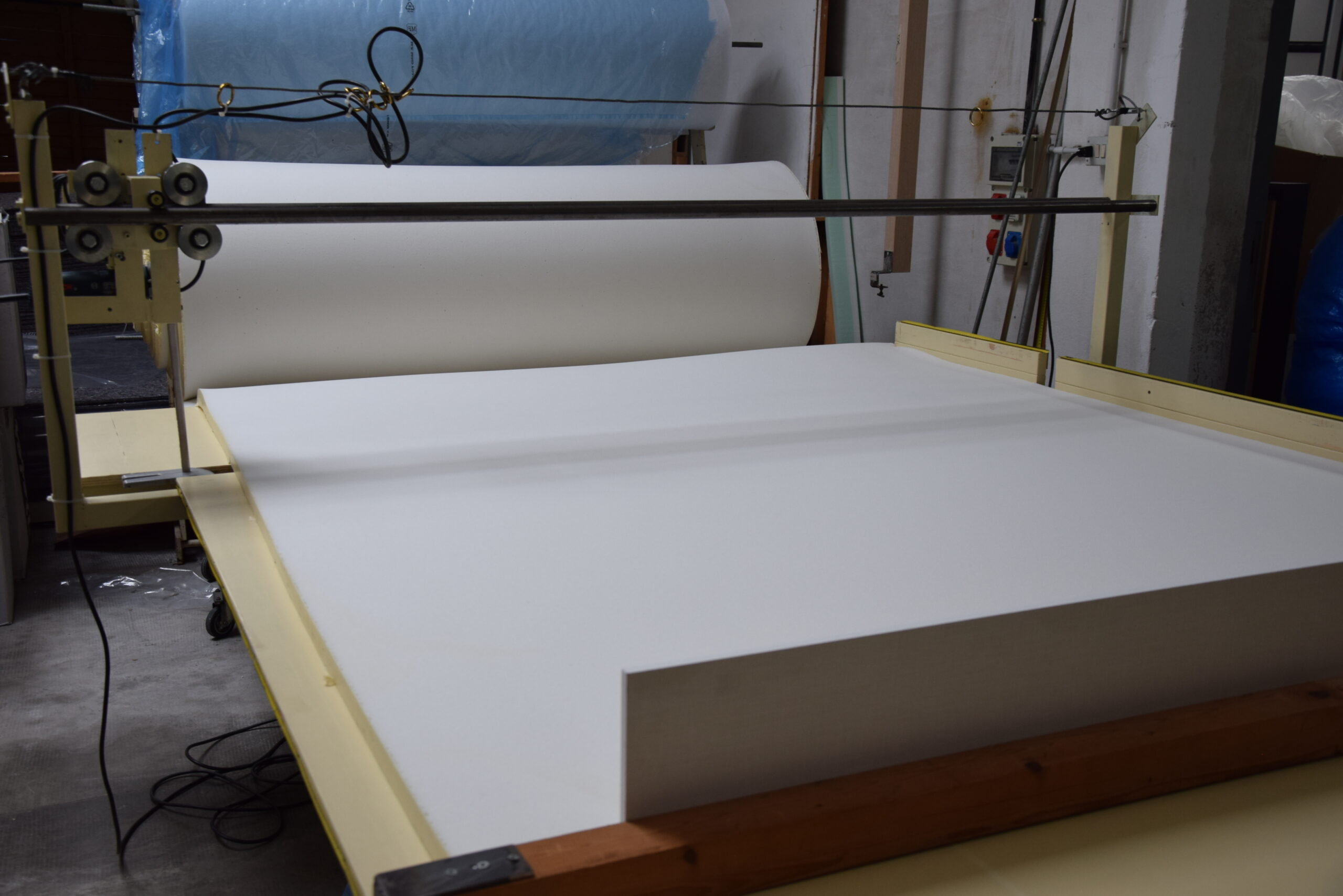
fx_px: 1343
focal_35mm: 36
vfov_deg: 36.9
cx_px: 672
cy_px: 448
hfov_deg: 53.1
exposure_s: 1/80
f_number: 4.5
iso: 400
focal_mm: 24
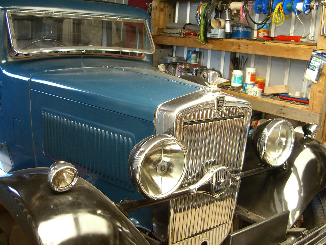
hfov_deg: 49.0
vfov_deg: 37.7
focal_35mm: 38
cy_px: 122
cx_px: 163
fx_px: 358
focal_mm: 7.9
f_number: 2.8
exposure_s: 1/40
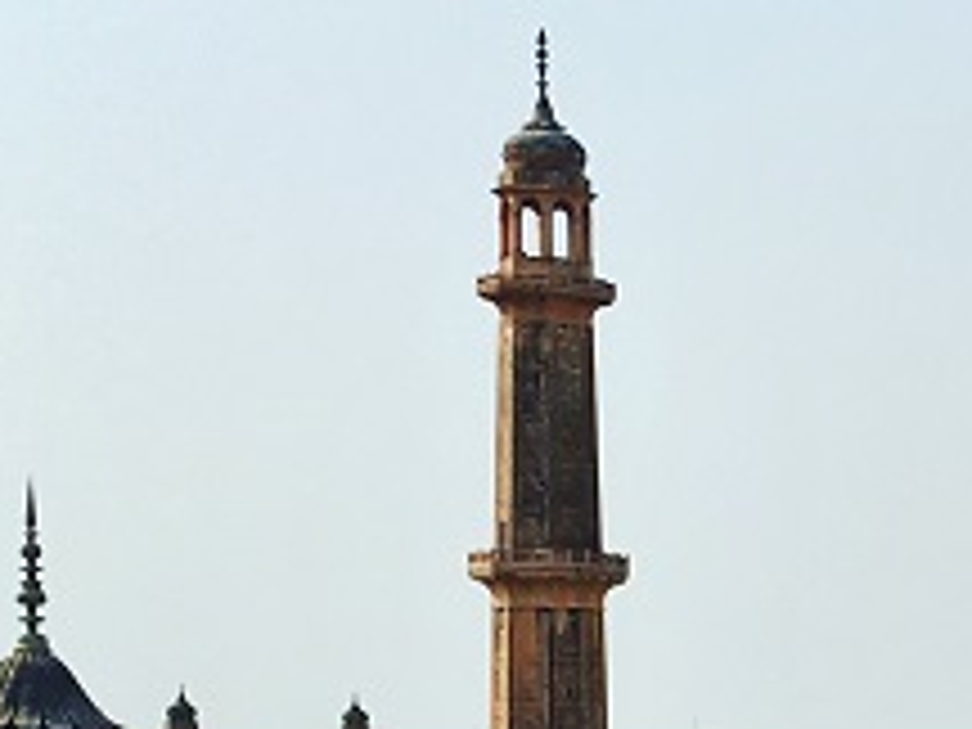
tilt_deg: -3.8
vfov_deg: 10.7
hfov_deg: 13.6
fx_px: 3763
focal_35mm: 134
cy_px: 1033
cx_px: 1570
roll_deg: -0.4
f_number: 2.2
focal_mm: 4.15
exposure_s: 1/1832
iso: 25
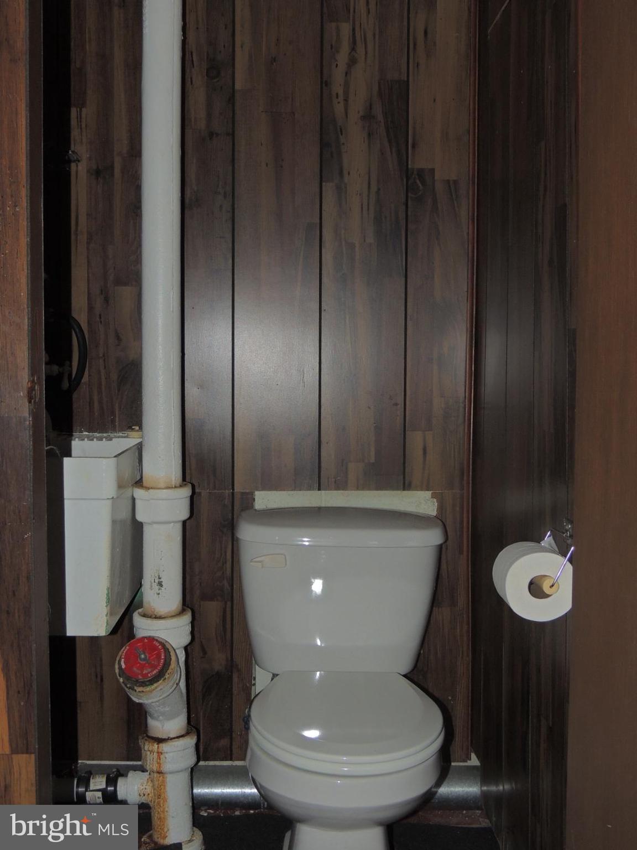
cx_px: 318
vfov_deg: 46.8
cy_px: 425
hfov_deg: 36.0
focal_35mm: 40
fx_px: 981
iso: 200
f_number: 3.3
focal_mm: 7.1
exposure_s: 1/30
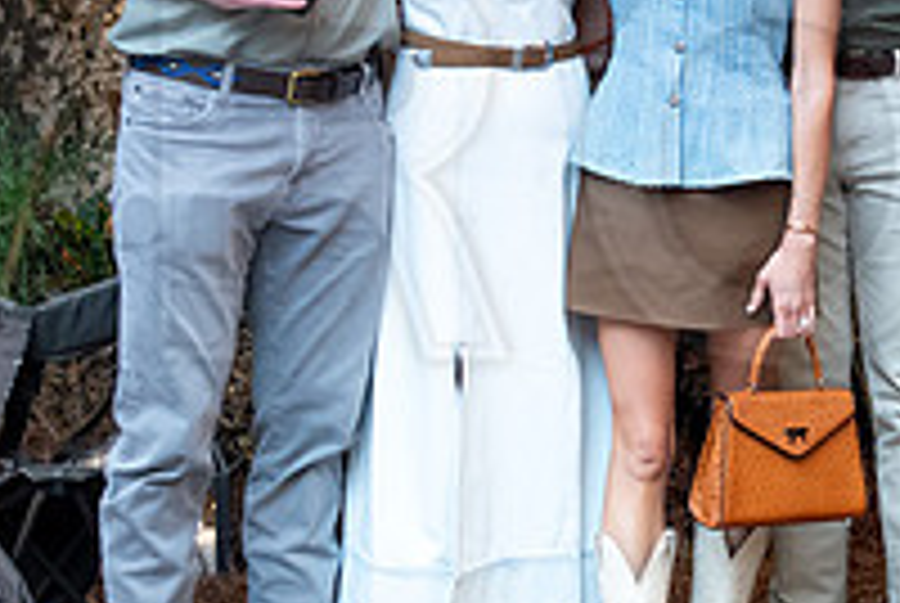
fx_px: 2604
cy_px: 133
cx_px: 742
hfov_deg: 19.4
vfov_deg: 13.2
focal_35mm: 104
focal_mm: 35
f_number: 4.5
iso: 4000
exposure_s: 1/100
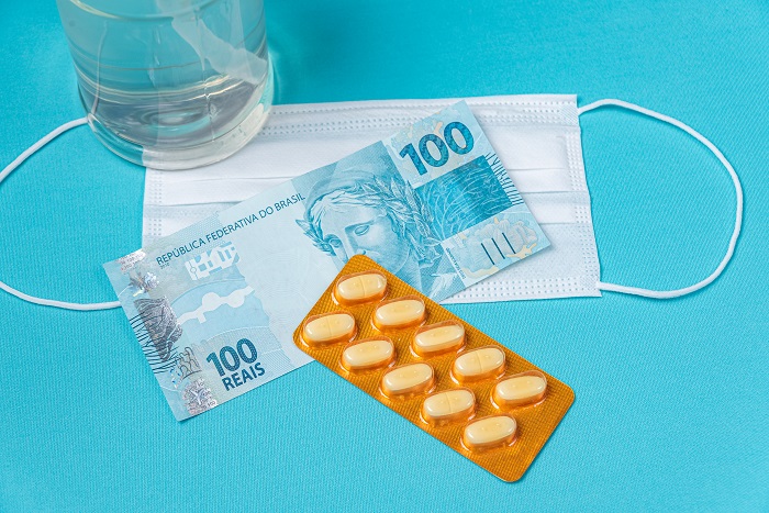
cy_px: 256
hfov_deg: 27.0
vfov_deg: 18.2
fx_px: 1602
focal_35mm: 75
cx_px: 384
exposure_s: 1/80
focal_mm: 75
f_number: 7.1
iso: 640
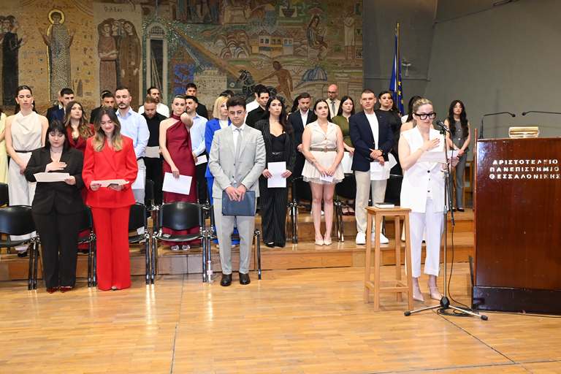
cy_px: 187
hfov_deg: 53.1
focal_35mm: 36
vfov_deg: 36.9
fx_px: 561
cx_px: 280
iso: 3600
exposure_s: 1/100
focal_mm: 24
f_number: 9
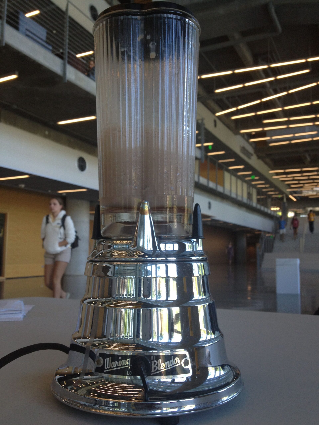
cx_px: 160
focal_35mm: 35
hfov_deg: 40.7
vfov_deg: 52.6
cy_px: 212
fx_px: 430
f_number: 2.4
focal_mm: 4.28
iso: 80
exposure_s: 1/60
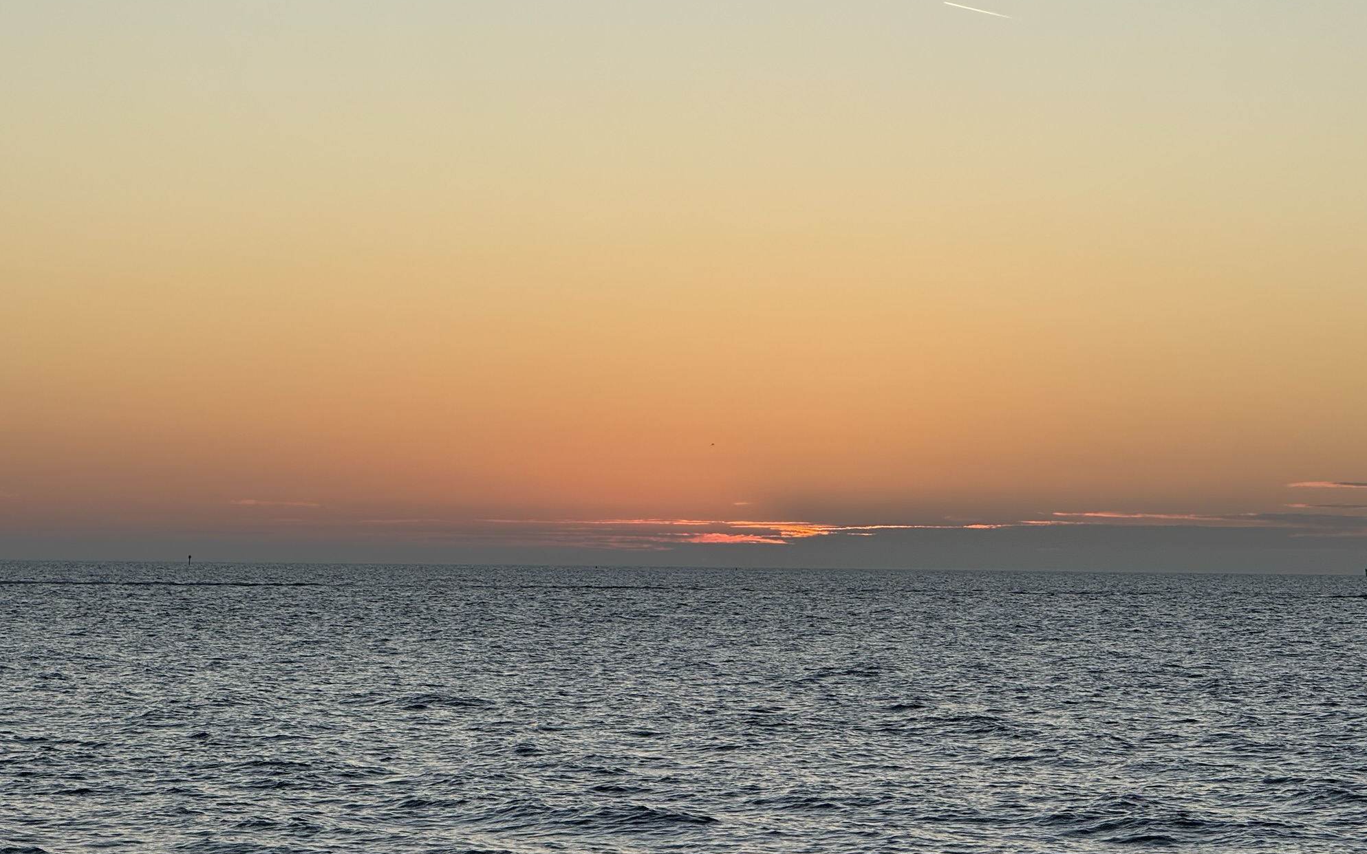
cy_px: 463
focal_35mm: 128
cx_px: 687
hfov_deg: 16.3
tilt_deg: +2.2
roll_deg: -0.9
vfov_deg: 10.2
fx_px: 4769
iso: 50
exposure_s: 1/632
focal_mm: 15.66
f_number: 2.8
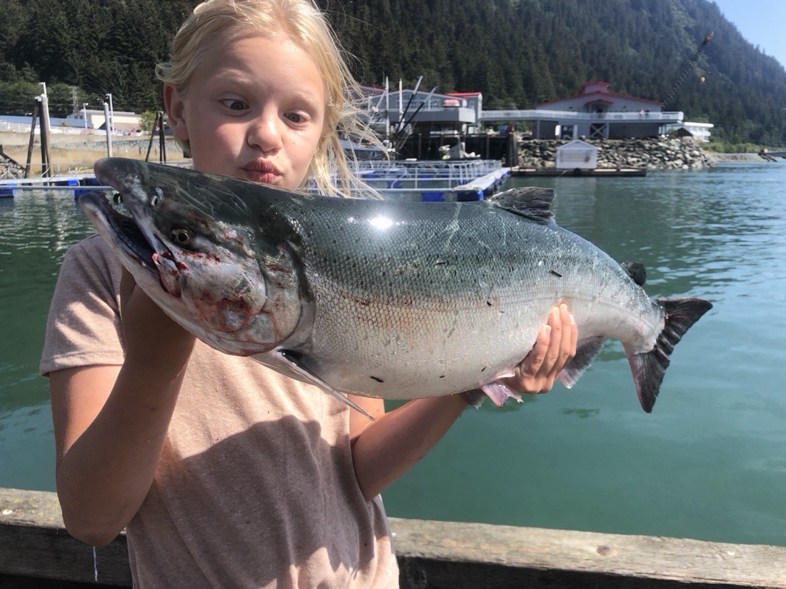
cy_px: 294
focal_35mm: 28
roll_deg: +0.5
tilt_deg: -10.4
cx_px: 393
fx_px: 636
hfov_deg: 63.4
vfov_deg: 49.7
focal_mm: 4
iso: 20
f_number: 1.8
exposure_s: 1/1200
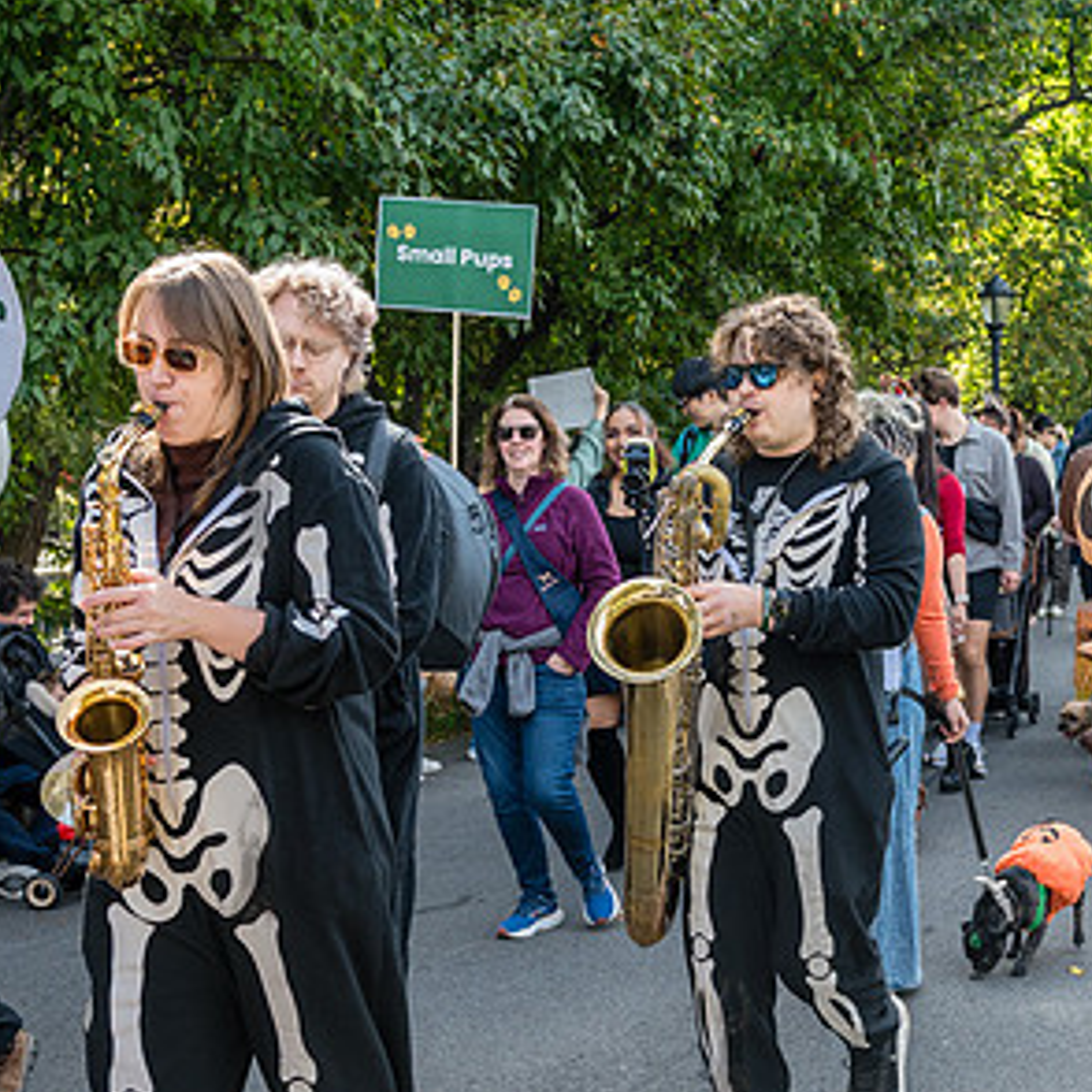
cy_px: 676
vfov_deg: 29.9
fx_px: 2034
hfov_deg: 29.8
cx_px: 728
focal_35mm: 57
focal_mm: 34
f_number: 5
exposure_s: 1/1000
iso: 1000
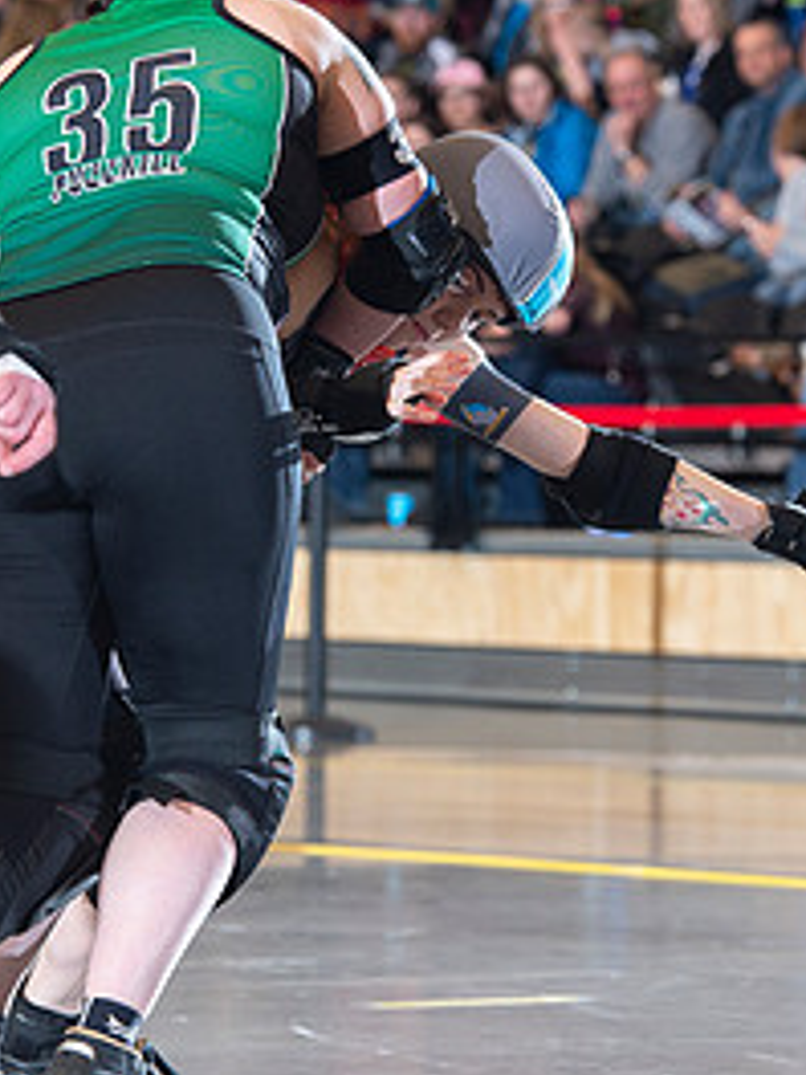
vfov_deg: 6.7
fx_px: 9189
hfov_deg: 5.0
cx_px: 261
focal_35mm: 296
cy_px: 483
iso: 640
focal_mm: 140
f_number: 5.6
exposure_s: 1/160
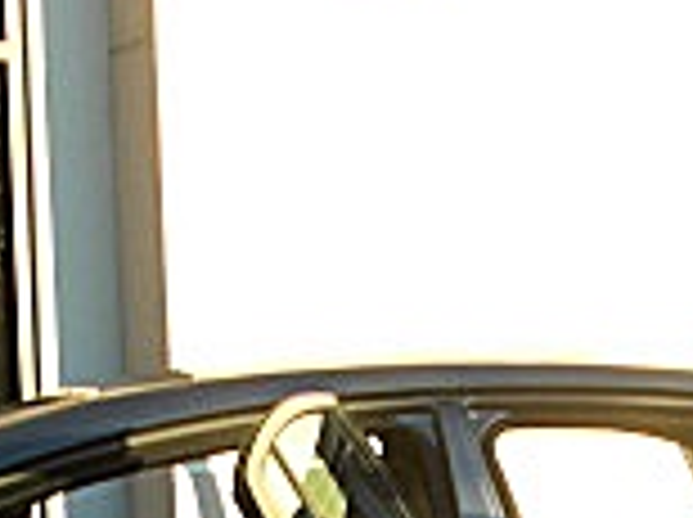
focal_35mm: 150
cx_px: 540
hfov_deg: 13.1
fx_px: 2998
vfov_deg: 9.5
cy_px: 878
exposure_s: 1/125
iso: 50
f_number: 2.8
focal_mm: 6.3
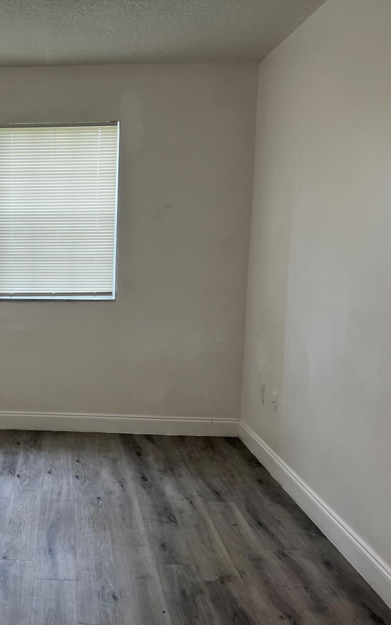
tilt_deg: -10.2
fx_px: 631
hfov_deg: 32.2
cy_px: 314
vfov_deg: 52.7
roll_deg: -0.5
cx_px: 17
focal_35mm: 37
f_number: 1.5
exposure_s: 1/120
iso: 64
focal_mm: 5.7
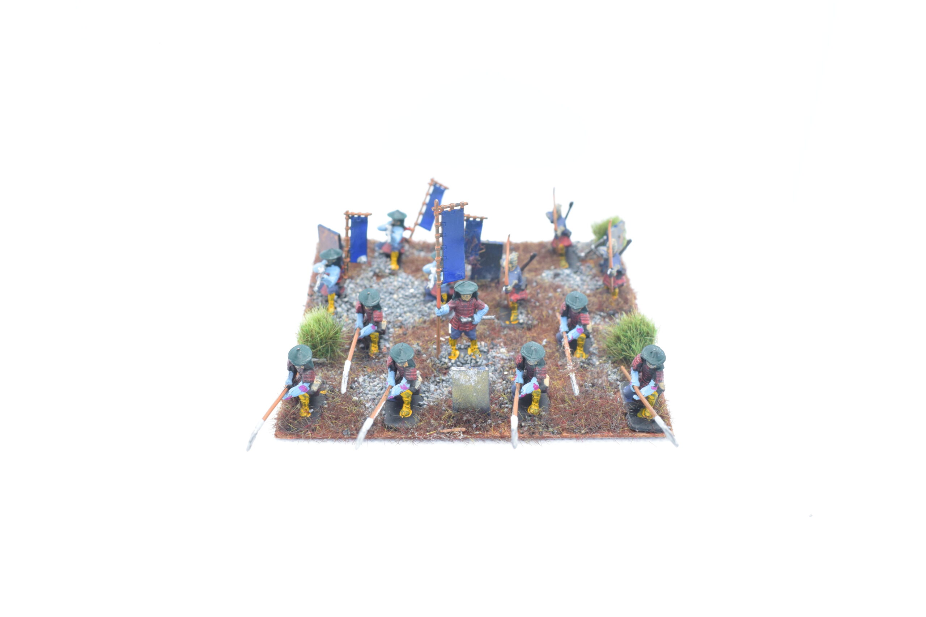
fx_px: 1003
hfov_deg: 49.6
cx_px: 463
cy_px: 308
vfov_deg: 34.2
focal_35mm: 39
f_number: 7.1
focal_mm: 26
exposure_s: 1/60
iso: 800
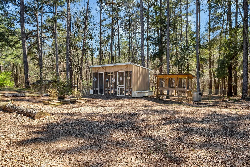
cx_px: 125
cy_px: 84
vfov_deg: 55.1
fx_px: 160
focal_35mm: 23
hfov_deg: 76.1
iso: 250
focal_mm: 15.1
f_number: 8
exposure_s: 1/140
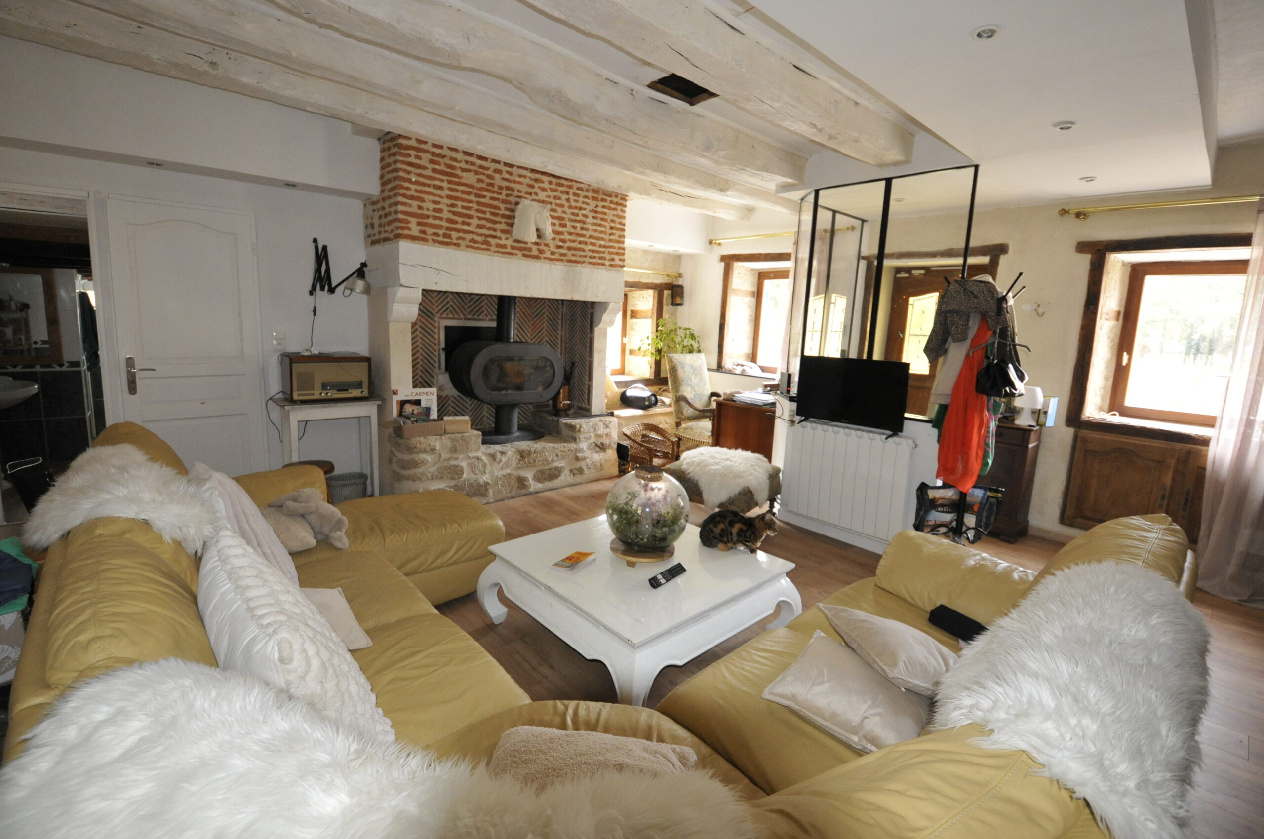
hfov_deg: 100.5
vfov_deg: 77.2
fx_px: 526
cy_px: 420
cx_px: 632
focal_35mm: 15
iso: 1100
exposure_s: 1/60
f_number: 5
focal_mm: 10
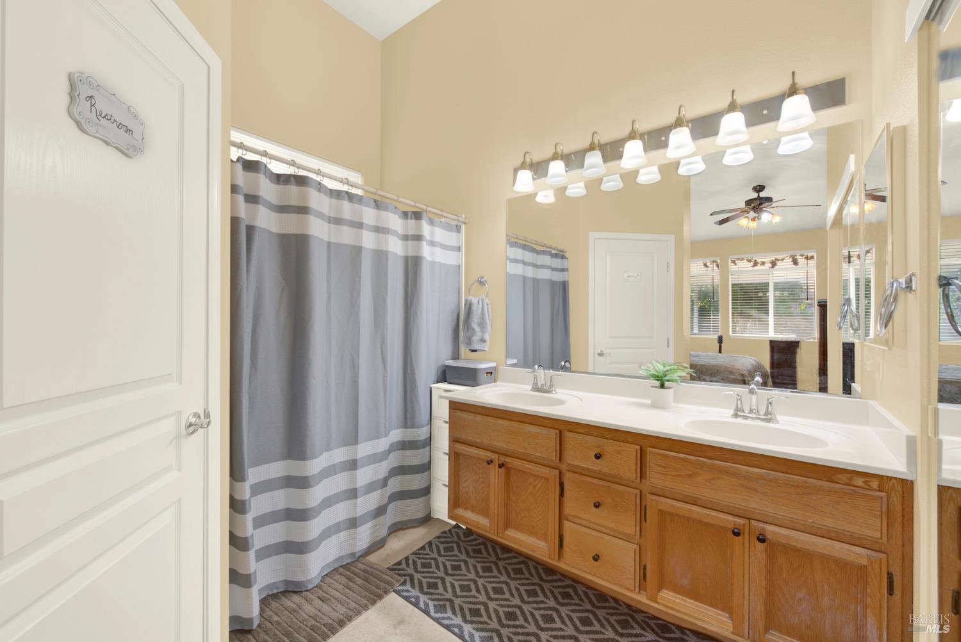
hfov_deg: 104.2
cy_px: 321
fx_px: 374
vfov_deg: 81.3
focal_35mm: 14
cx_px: 480
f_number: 14
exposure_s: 1/5
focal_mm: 14
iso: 100
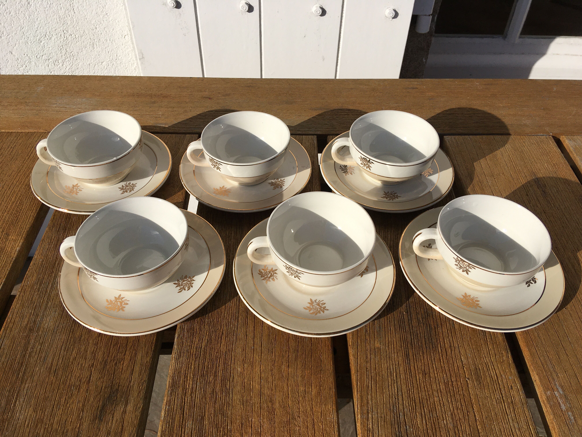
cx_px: 291
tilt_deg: -45.0
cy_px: 218
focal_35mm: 29
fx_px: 488
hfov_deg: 61.7
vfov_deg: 48.2
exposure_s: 1/3846
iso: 25
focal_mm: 4.15
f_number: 2.2
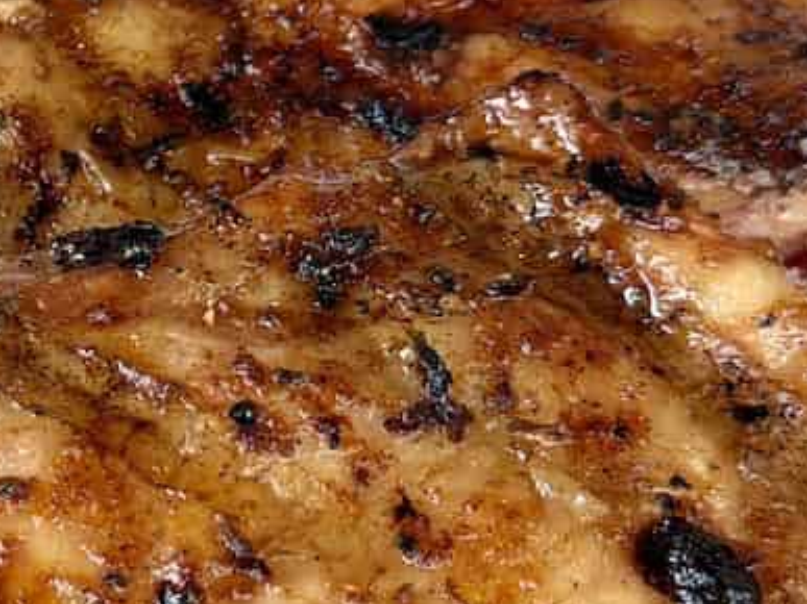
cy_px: 221
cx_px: -365
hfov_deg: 12.6
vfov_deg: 9.9
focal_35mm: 149
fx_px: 3473
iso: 100
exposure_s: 1/65
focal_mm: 6.8
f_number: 1.8
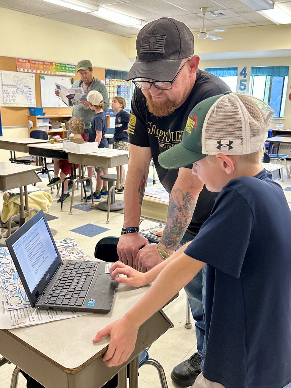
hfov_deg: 56.8
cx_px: 146
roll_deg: -1.8
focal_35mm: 24
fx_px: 269
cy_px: 194
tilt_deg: -15.9
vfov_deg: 71.6
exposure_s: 1/60
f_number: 1.78
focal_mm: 6.86
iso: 200
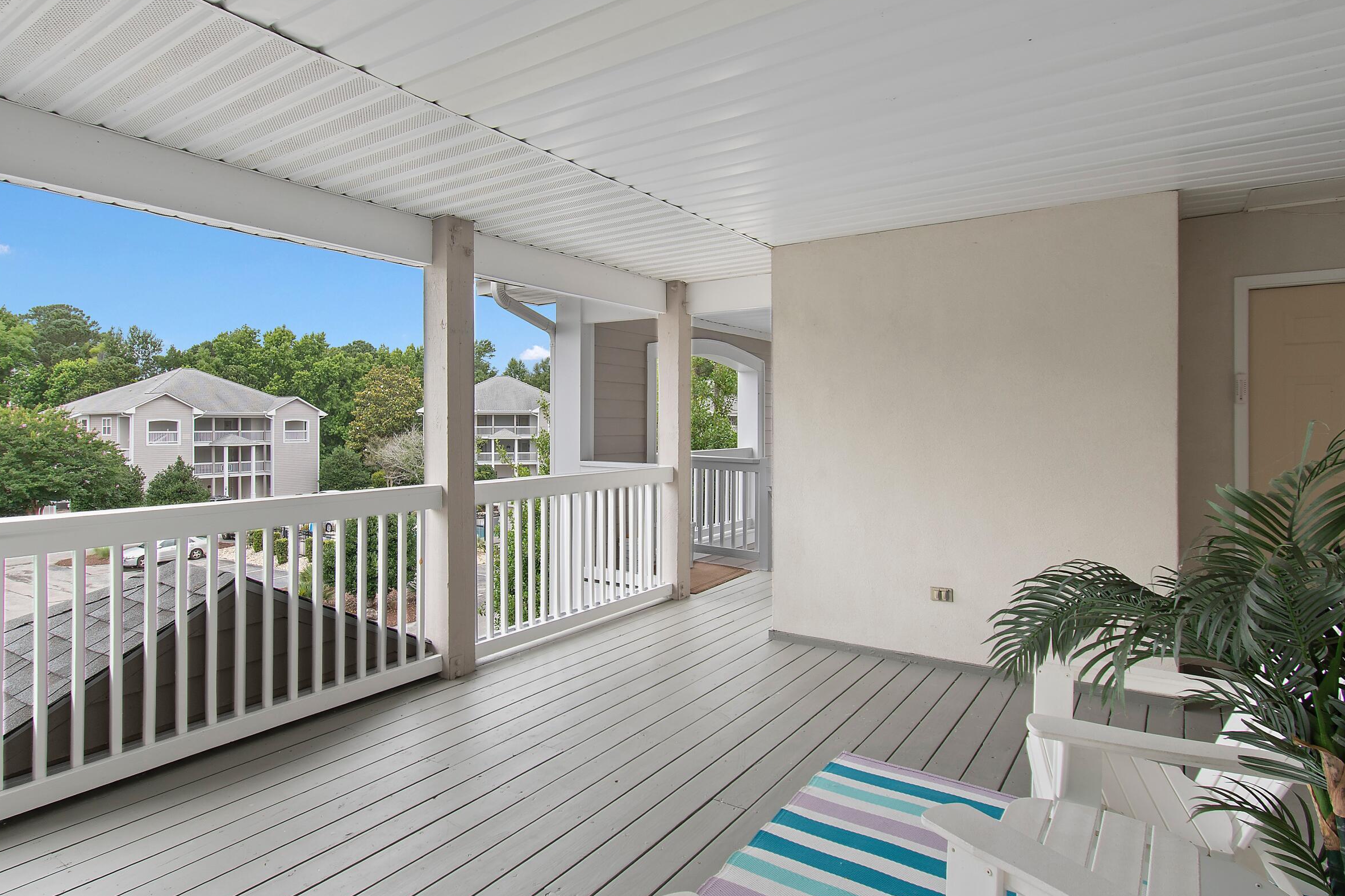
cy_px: 432
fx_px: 710
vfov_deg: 64.5
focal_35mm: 19
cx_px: 599
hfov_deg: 86.6
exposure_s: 1/60
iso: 100
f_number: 4.5
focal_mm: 10
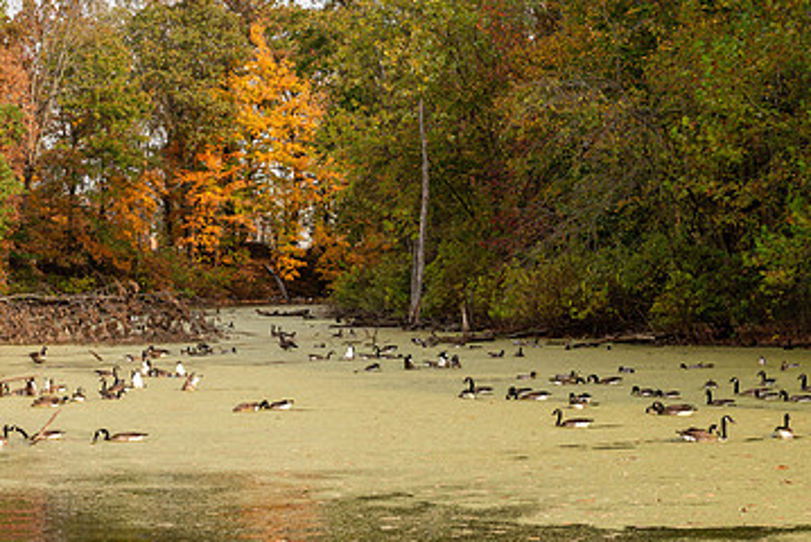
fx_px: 2548
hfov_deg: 18.0
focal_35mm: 113
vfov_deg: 12.1
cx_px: 183
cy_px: 324
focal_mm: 70
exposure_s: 1/250
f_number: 10
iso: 400
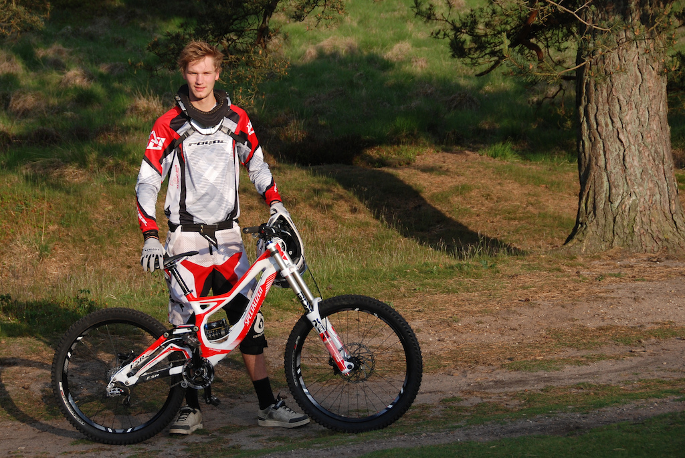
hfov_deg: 20.9
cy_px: 229
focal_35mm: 98
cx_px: 342
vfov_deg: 14.1
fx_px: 1857
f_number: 5
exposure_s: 1/640
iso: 200
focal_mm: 65
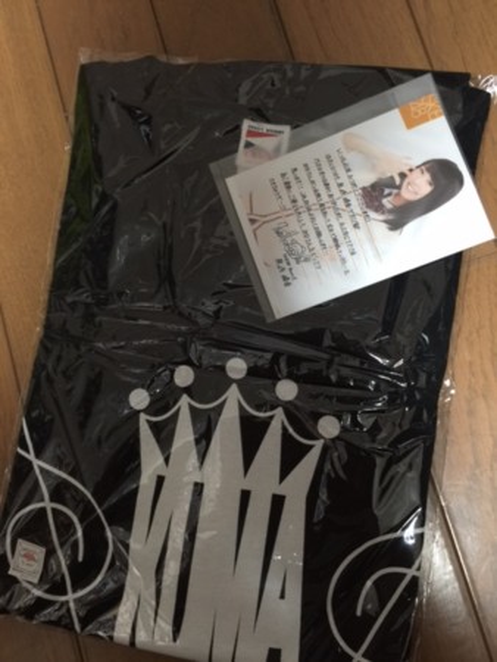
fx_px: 555
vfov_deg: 61.6
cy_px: 331
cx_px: 248
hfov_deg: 48.3
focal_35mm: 29
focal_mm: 4.15
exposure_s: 1/4
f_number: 2.2
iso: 80
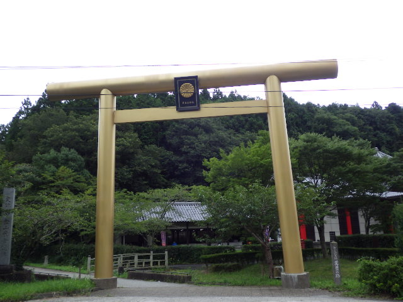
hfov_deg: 55.4
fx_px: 384
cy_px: 151
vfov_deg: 42.9
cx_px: 202
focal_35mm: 33
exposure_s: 1/320
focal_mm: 5.9
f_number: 3.3
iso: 125
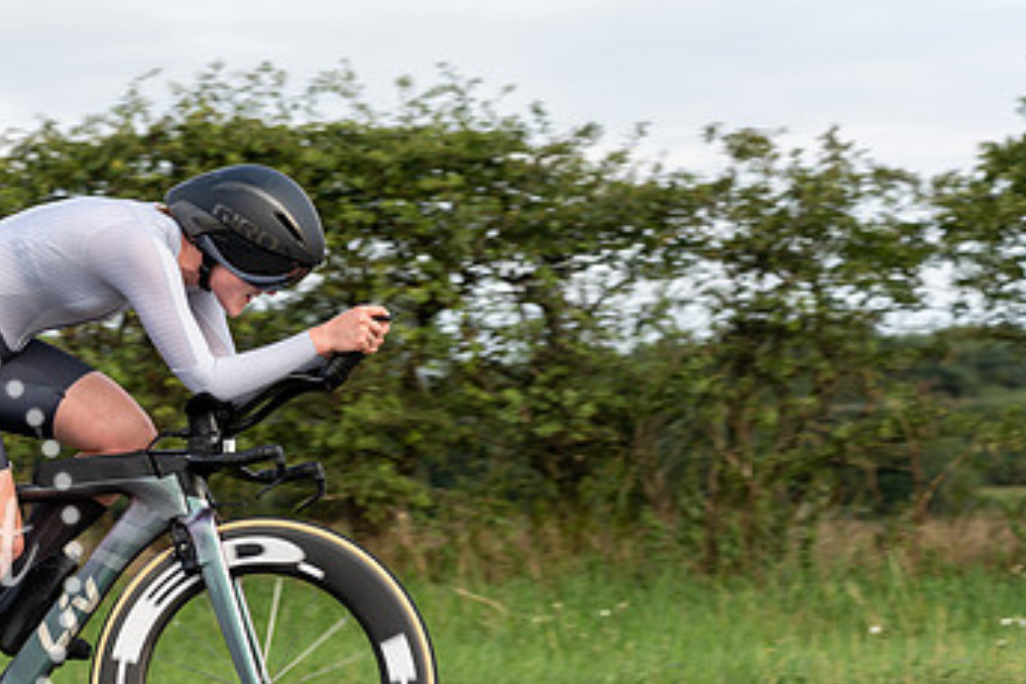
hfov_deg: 15.1
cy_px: 403
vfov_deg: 10.2
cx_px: 265
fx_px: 3847
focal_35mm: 135
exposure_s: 1/640
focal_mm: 75
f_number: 4
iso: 160
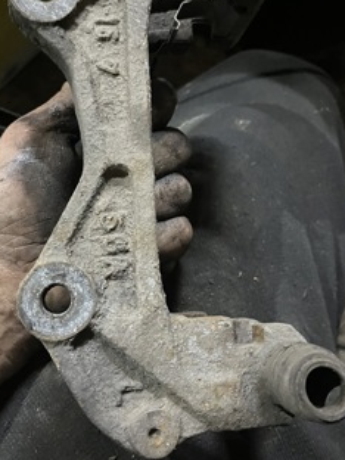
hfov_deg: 35.9
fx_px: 532
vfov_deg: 46.4
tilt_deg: -76.7
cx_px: 161
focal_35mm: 40
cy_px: 171
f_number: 1.6
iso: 800
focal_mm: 5.1
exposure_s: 1/25
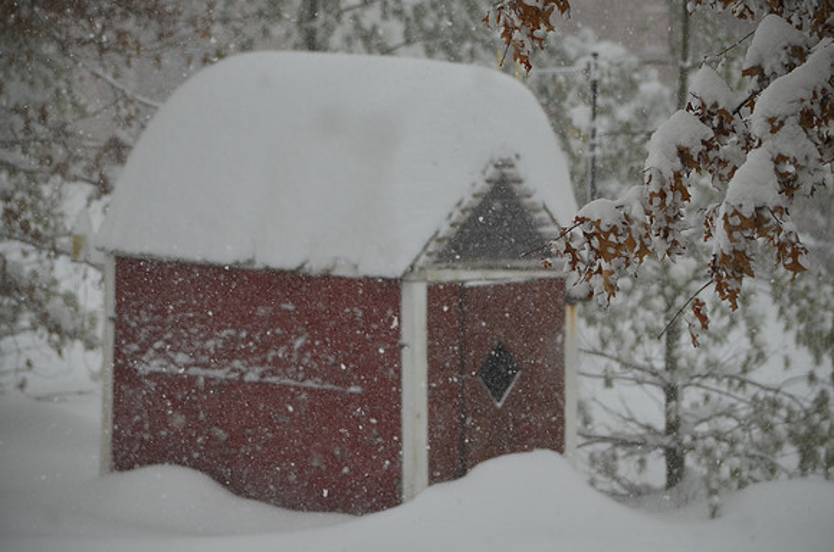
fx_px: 4334
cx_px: 417
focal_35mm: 188
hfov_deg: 11.0
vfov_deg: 7.3
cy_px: 276
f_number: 5
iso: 100
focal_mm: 125
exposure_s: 1/400
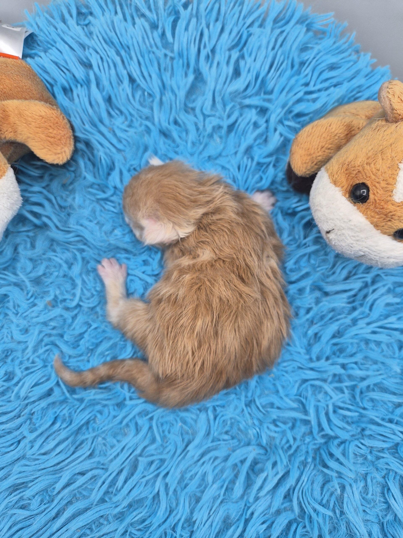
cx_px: 202
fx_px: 357
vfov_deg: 73.9
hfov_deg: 58.9
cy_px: 269
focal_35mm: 23
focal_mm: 5.4
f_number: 1.8
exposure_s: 1/614
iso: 80
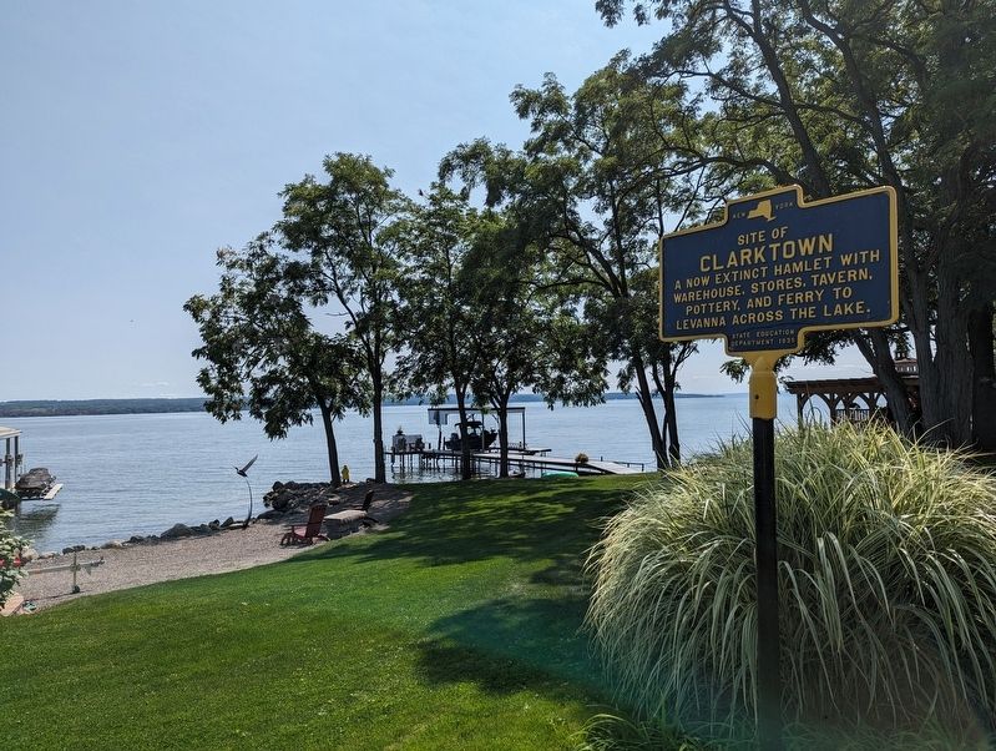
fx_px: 692
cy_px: 376
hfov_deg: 71.5
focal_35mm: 24
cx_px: 498
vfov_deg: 57.0
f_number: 1.85
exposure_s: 1/3058
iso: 47
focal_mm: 6.81
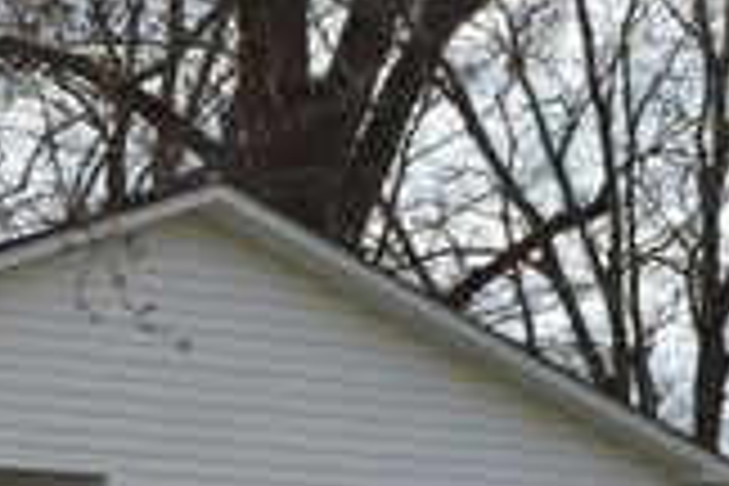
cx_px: -297
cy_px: 628
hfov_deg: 11.3
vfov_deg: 7.7
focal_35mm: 176
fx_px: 3564
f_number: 7.1
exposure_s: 1/200
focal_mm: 38
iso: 100
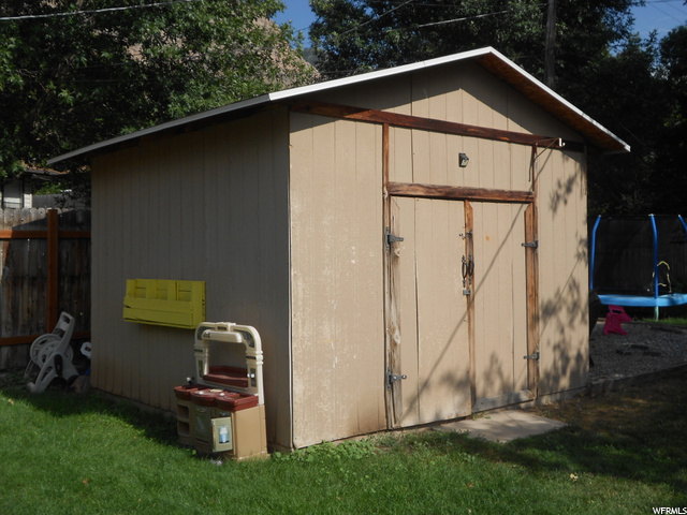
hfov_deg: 50.1
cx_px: 344
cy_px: 258
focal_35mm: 37
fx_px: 734
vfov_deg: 38.7
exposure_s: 1/1250
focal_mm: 6.7
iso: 80
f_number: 3.9
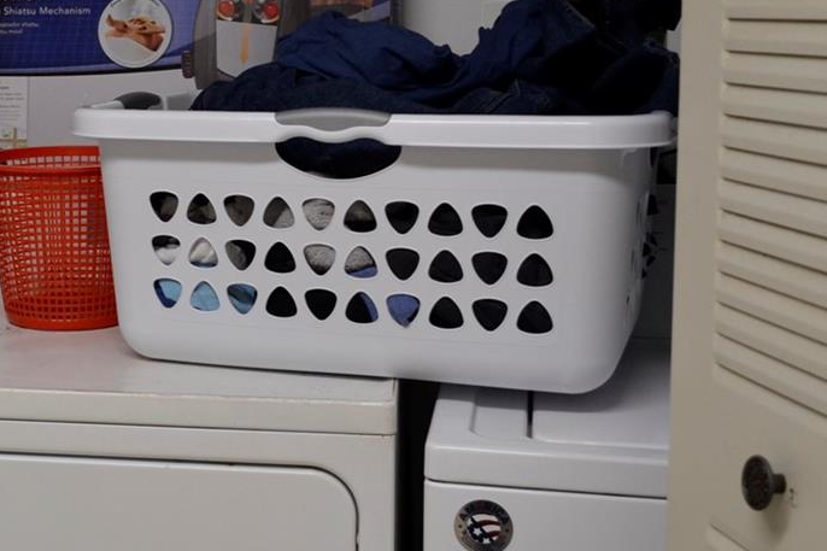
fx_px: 1447
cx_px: 113
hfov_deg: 30.7
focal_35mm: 63
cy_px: 171
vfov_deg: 21.5
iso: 400
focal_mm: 18
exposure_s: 1/80
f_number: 3.5
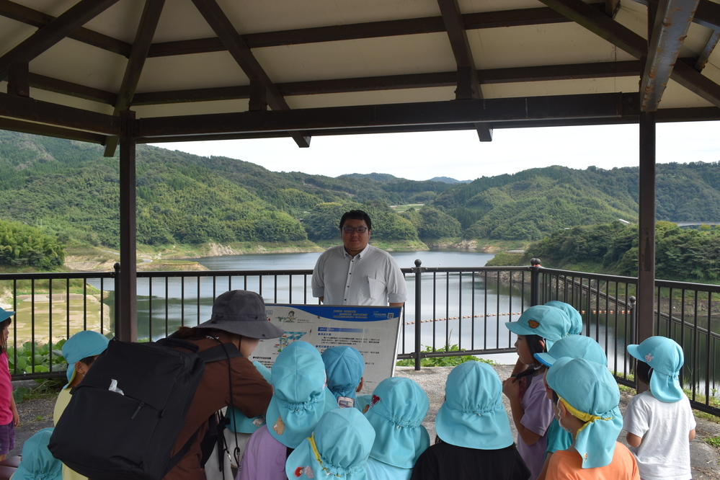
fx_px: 720
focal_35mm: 36
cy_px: 240
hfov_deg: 53.1
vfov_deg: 36.9
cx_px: 360
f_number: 8
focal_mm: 24
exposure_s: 1/250
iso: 200
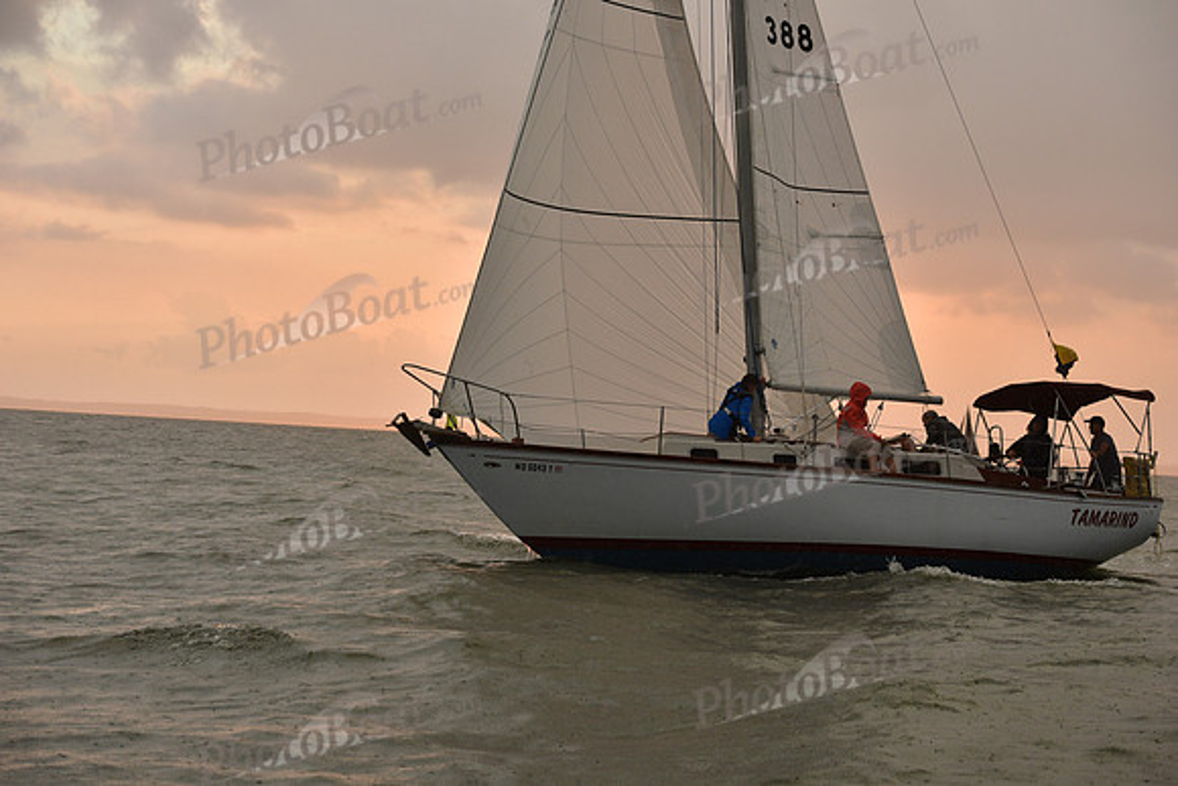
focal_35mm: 70
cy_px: 393
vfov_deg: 19.5
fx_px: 2291
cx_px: 589
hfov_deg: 28.8
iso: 400
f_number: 6.3
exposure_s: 1/500
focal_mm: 70
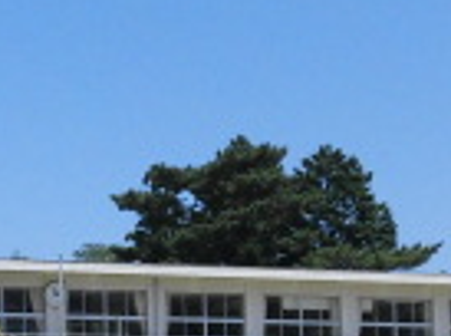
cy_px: 352
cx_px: -72
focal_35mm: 150
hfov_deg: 12.9
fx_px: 1949
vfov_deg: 9.8
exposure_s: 1/200
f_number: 8.8
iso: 100
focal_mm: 5.81
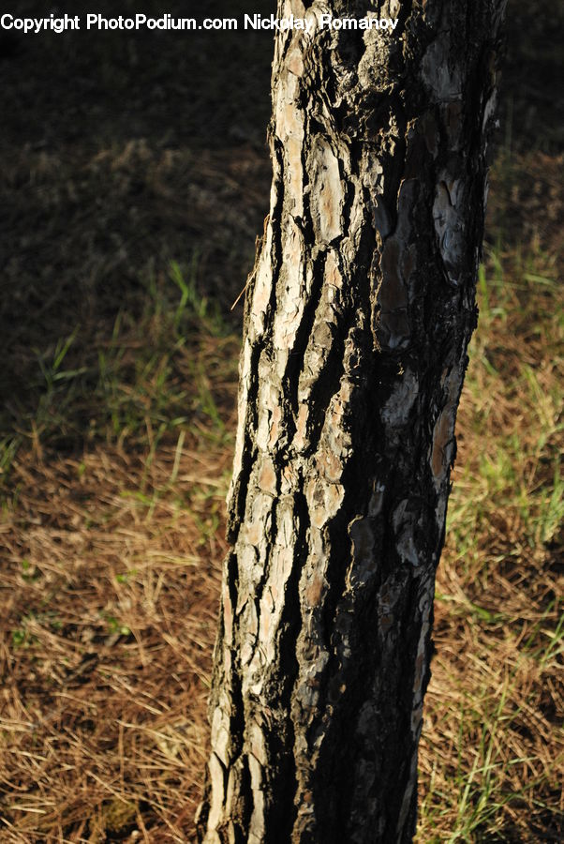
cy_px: 422
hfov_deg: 16.6
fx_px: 1934
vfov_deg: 24.6
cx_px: 282
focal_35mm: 82
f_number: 5.6
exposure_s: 1/500
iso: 400
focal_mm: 55
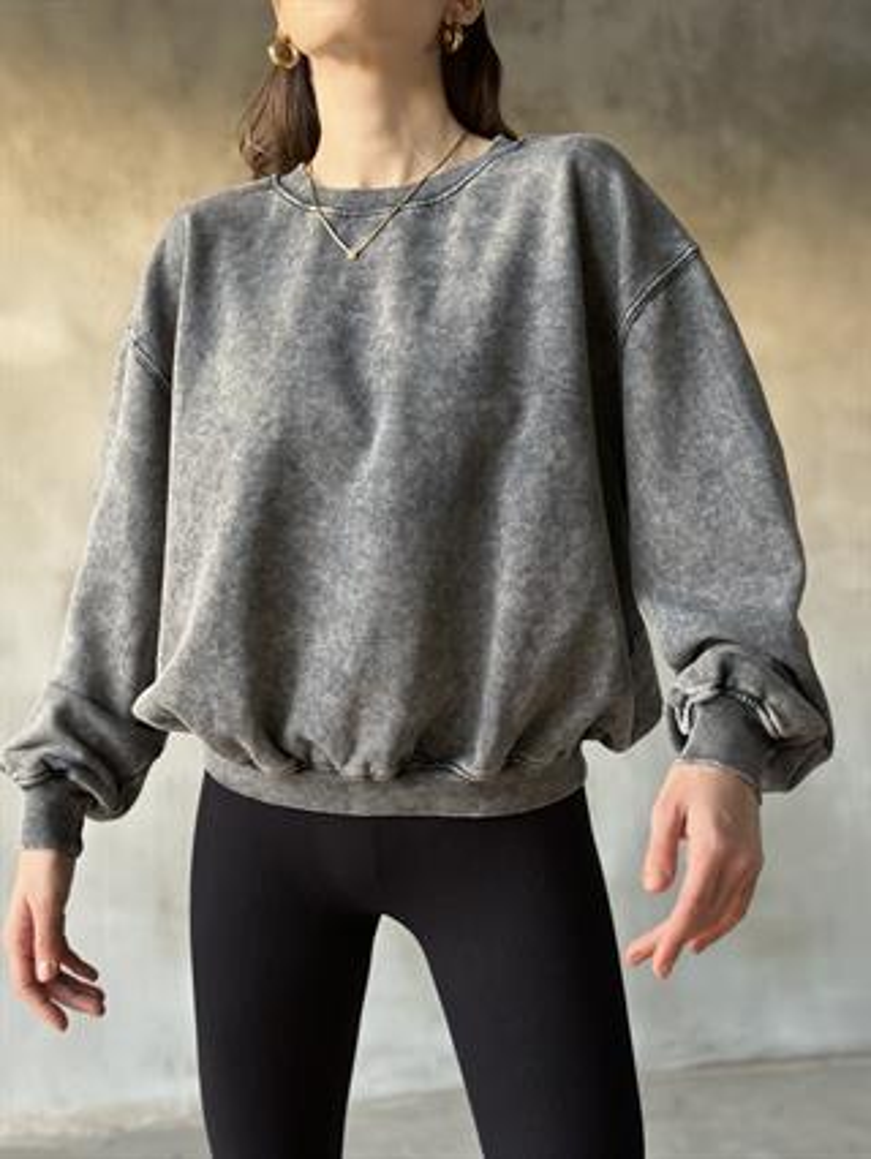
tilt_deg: -0.4
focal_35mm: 48
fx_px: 1609
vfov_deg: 39.6
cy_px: 580
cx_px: 436
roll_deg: -0.2
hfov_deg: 30.3
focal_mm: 6.86
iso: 400
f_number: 1.78
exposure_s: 1/48
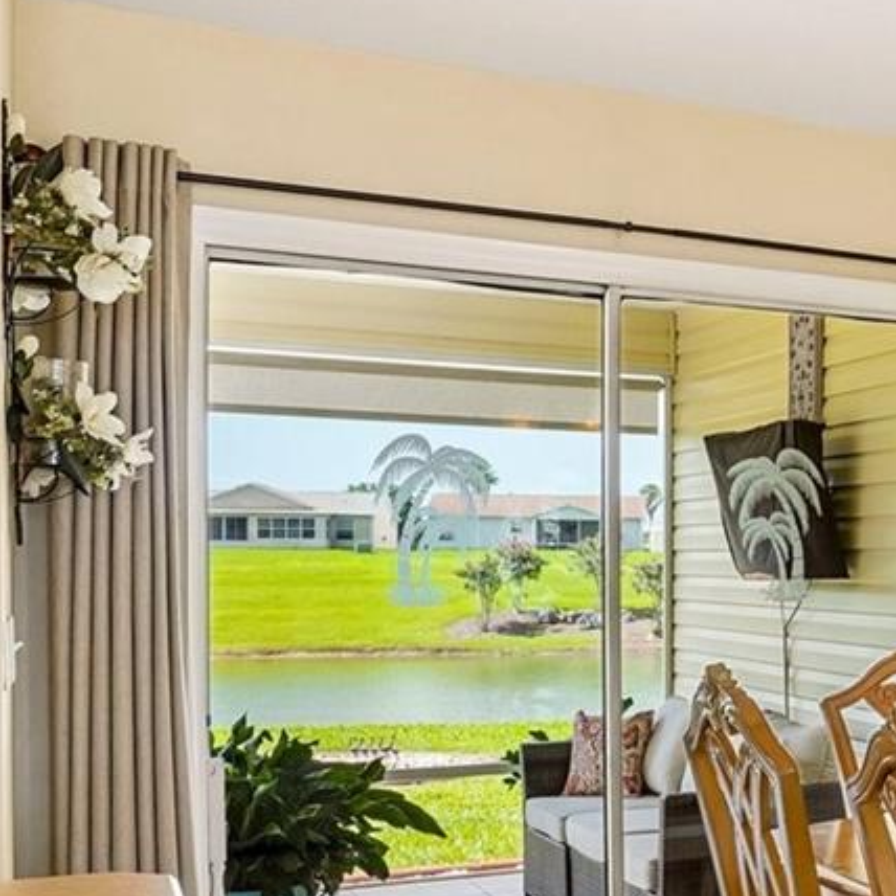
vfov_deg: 31.4
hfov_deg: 24.2
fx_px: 1581
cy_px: 584
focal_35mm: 54
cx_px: 1369
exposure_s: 1/13
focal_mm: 17
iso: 400
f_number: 9
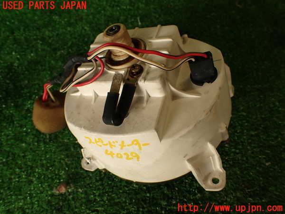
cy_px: 107
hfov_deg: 60.0
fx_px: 247
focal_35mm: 30
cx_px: 142
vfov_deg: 46.8
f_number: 3.2
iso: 100
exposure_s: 1/100
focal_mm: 5.4
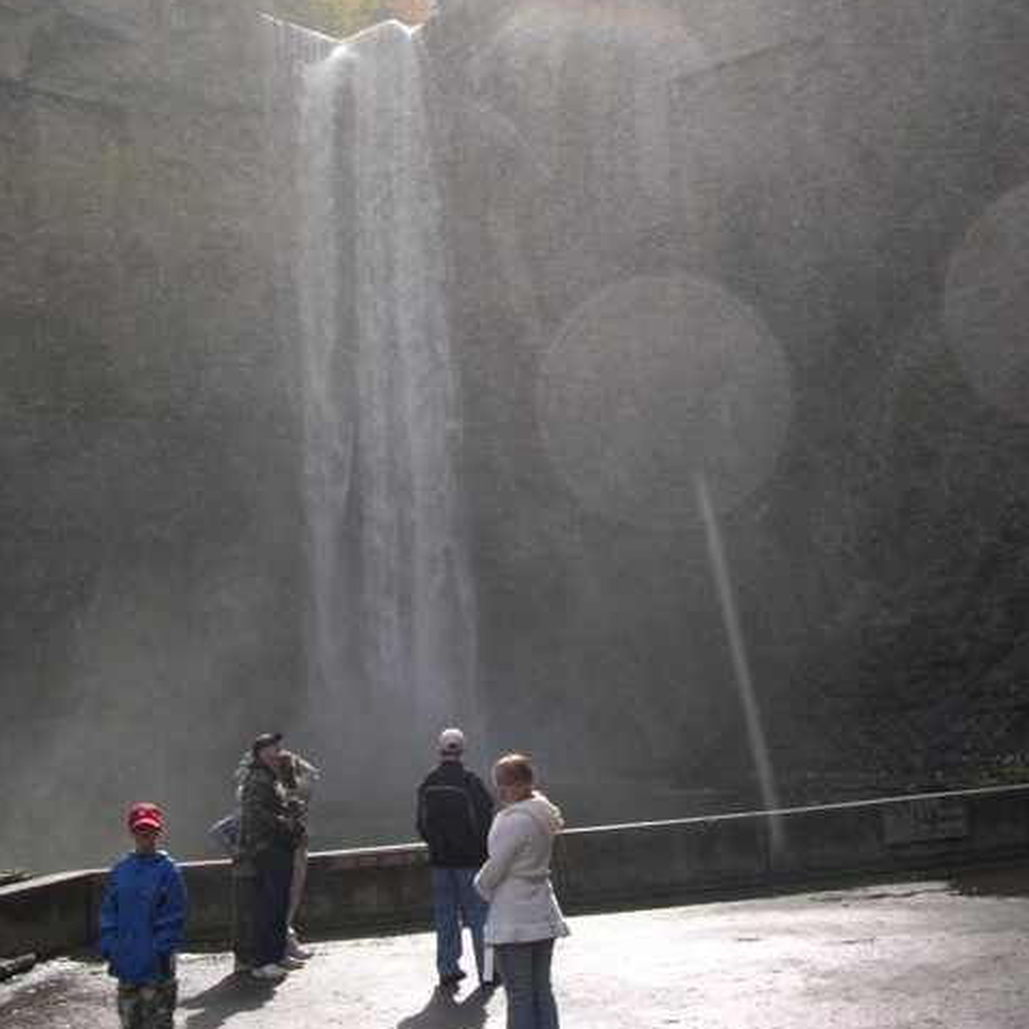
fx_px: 1513
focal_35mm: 45
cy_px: 353
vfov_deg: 37.2
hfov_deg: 37.6
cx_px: 514
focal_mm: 8
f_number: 7.6
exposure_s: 1/86.1
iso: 100
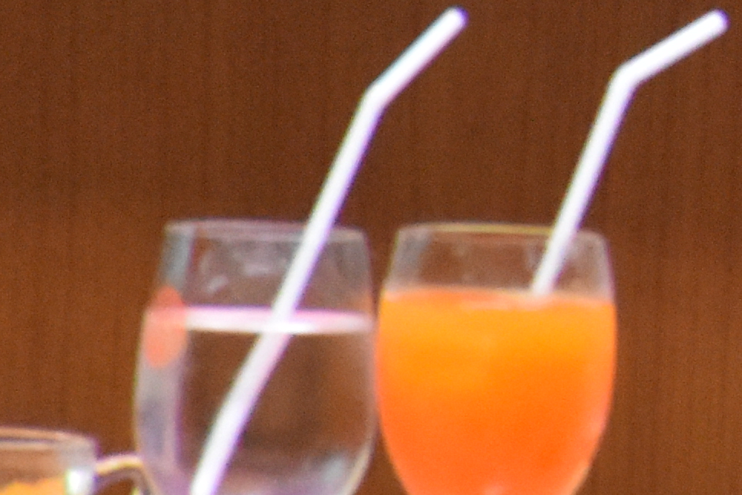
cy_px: -327
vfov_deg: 1.1
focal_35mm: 1301
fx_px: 26821
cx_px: 1871
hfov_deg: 1.6
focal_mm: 140
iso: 3600
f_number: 5.6
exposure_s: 1/125
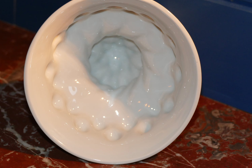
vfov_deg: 12.3
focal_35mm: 111
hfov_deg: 18.4
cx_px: 125
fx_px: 777
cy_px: 81
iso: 800
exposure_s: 1/40
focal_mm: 37.13
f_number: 3.8
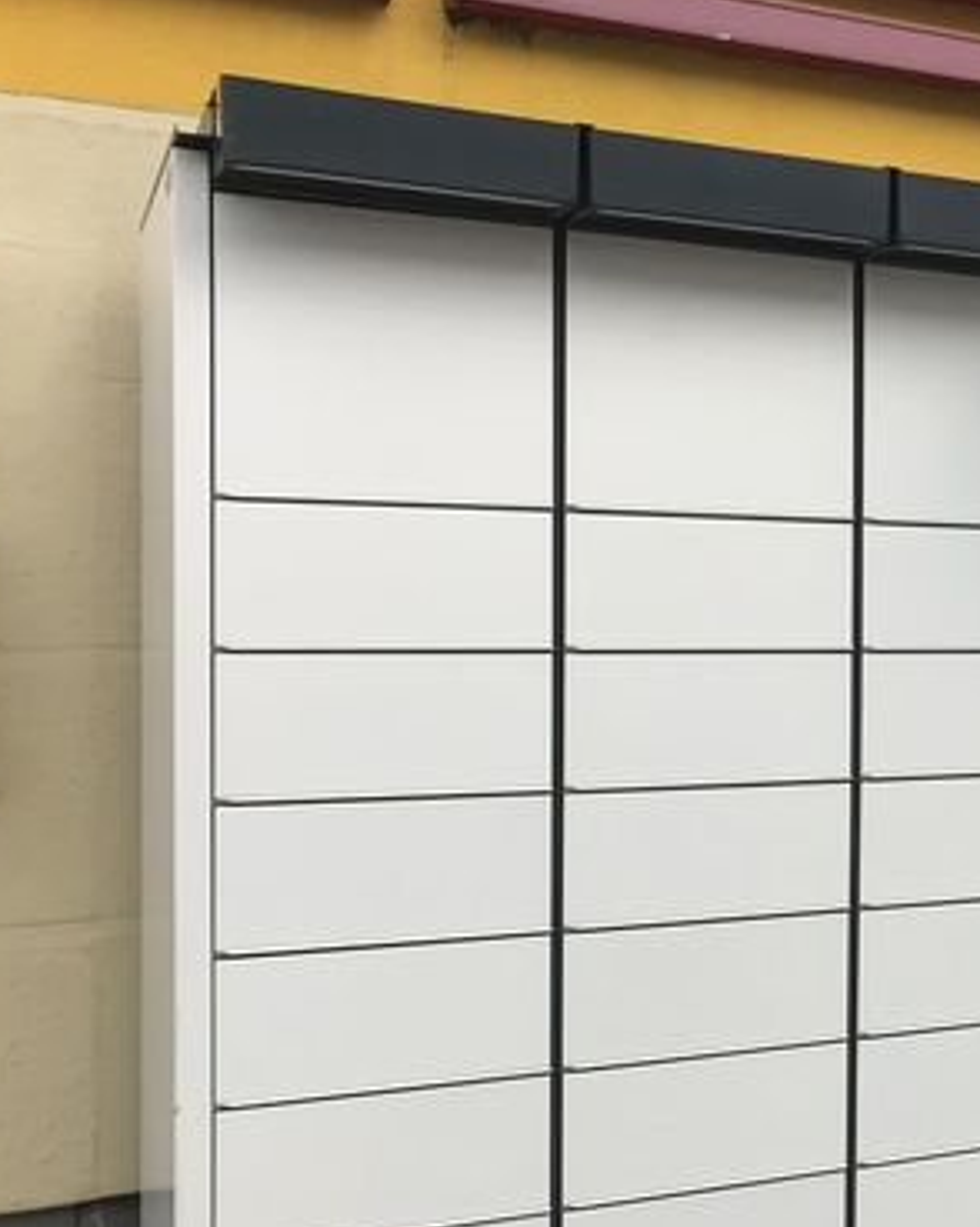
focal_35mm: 52
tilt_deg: -0.2
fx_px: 1887
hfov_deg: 26.4
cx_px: 1123
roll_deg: -0.3
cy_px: 679
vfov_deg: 36.0
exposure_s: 1/1520
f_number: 1.8
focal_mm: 3.99
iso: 20
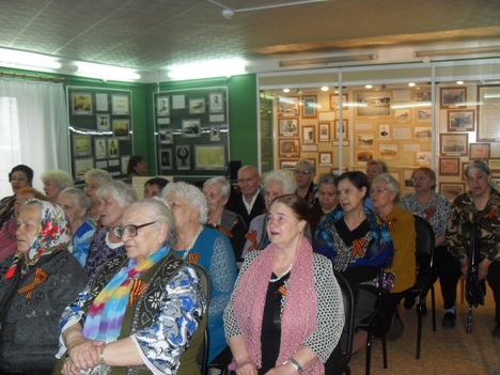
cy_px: 188
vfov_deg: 41.8
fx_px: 491
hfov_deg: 54.0
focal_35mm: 34
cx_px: 250
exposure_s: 1/45
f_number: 2.8
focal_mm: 6.3
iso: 160
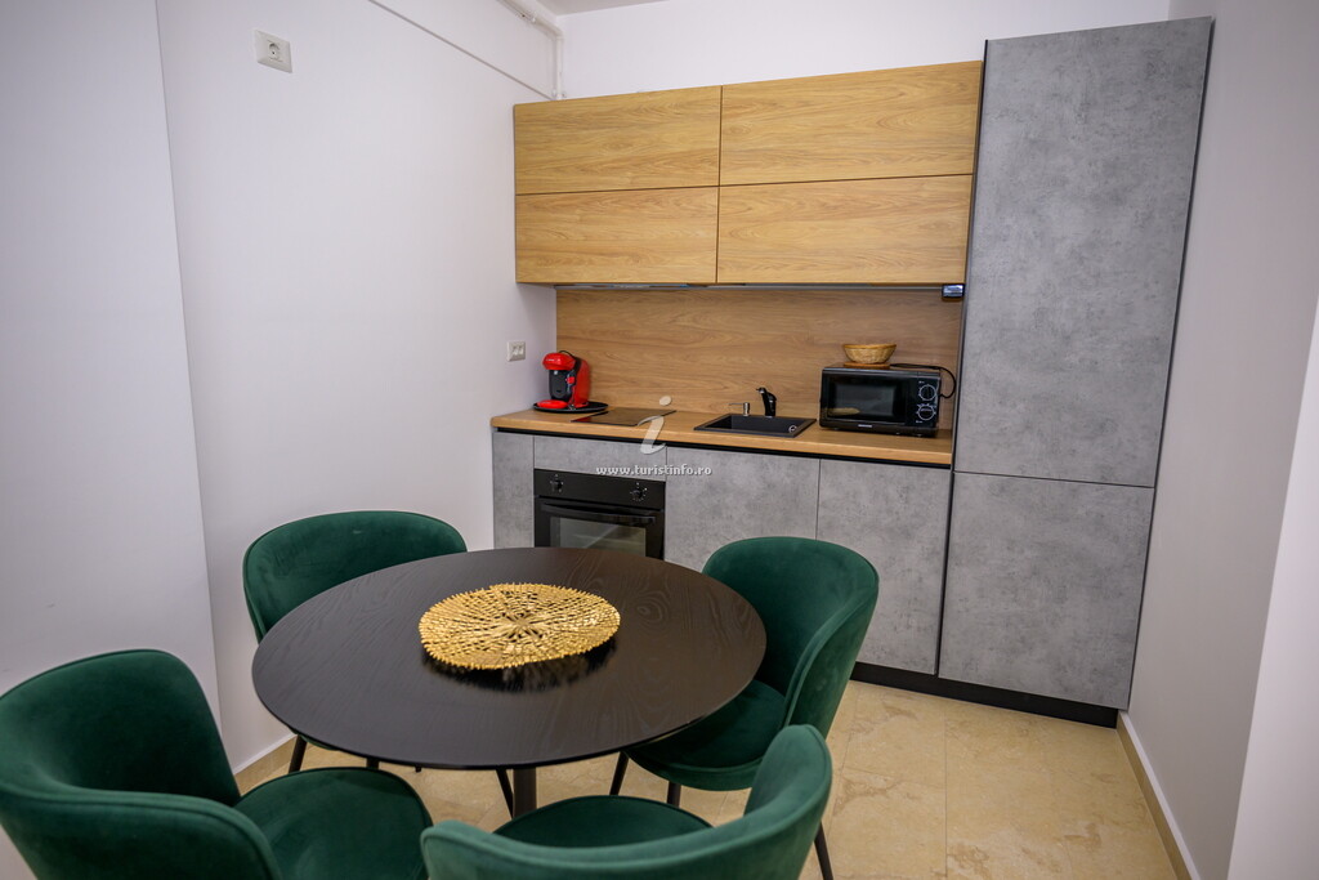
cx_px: 660
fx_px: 751
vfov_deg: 60.7
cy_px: 440
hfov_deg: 82.6
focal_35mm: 20
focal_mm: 20.5
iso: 640
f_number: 3.2
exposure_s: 1/250
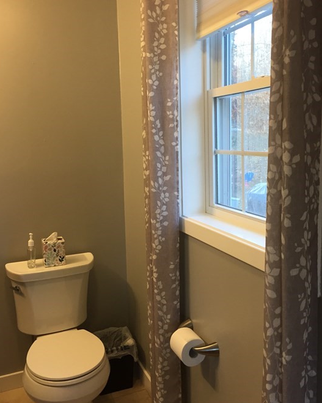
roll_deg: -1.4
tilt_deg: -7.0
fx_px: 393
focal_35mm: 33
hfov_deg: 44.5
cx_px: 170
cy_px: 186
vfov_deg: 54.2
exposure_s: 1/30
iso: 40
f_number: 2.2
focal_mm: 4.15
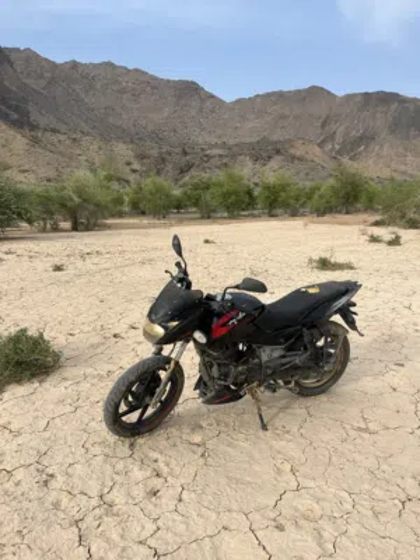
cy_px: 280
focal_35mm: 26
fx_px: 421
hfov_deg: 53.1
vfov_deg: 67.3
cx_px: 210
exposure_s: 1/2179
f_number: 1.6
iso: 50
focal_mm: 5.1
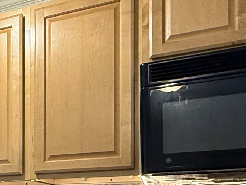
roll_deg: -0.2
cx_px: -35
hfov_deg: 28.0
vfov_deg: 22.2
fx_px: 441
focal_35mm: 62
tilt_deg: +1.6
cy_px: 210
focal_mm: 2.22
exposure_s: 1/60
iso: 400
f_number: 2.2
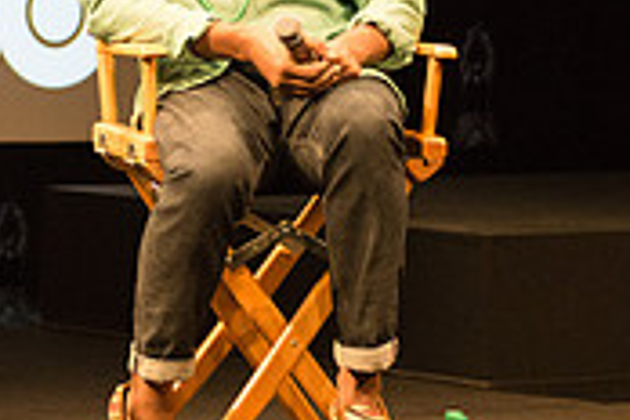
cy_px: -92
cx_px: 7
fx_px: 4655
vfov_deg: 5.1
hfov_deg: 7.7
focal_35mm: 266
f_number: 2.8
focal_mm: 80
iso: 4000
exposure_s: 1/200
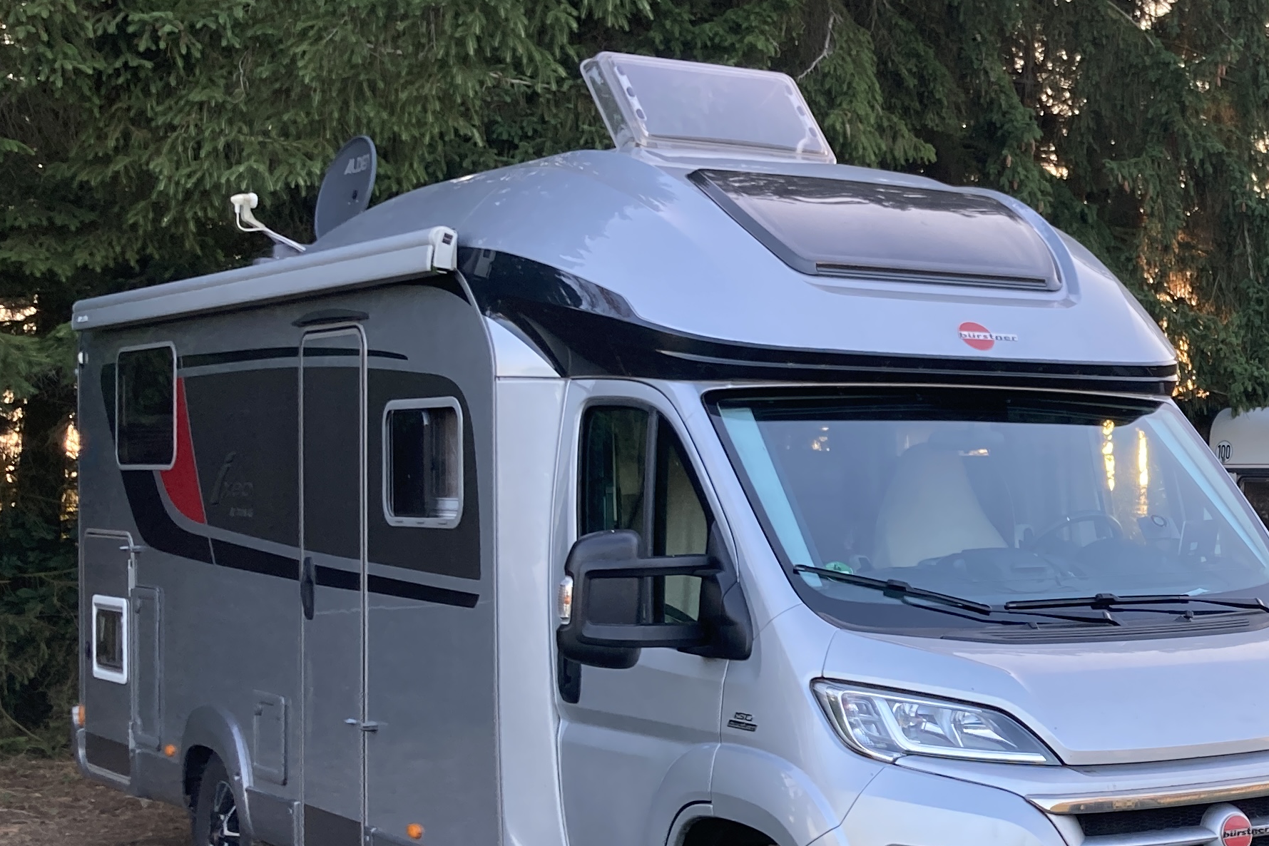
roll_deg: +0.6
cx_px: 1329
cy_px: 525
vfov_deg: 20.6
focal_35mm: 66
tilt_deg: +0.6
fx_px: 2326
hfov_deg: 28.3
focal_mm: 3.99
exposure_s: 1/121
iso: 40
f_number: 1.8
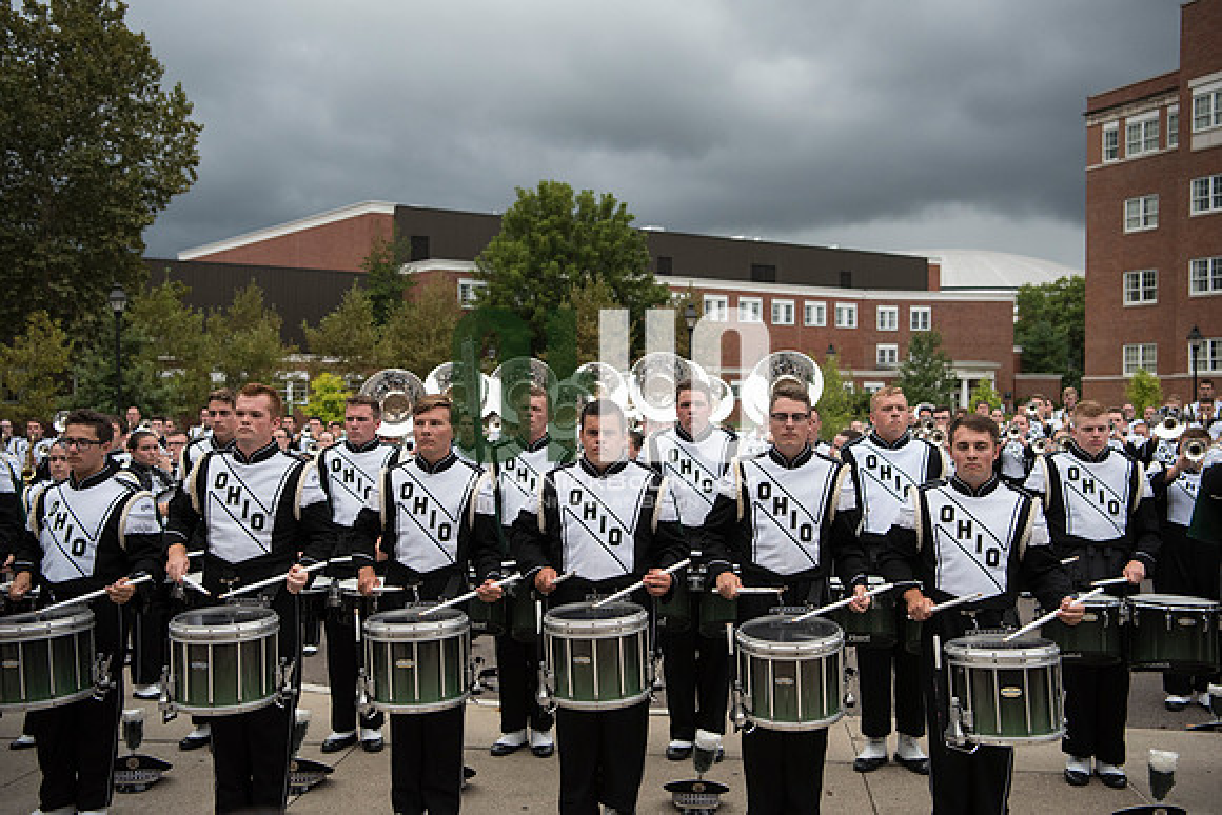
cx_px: 611
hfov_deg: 48.4
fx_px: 1358
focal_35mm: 40
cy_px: 408
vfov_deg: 33.4
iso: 1600
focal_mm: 40
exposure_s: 1/3200
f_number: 3.5
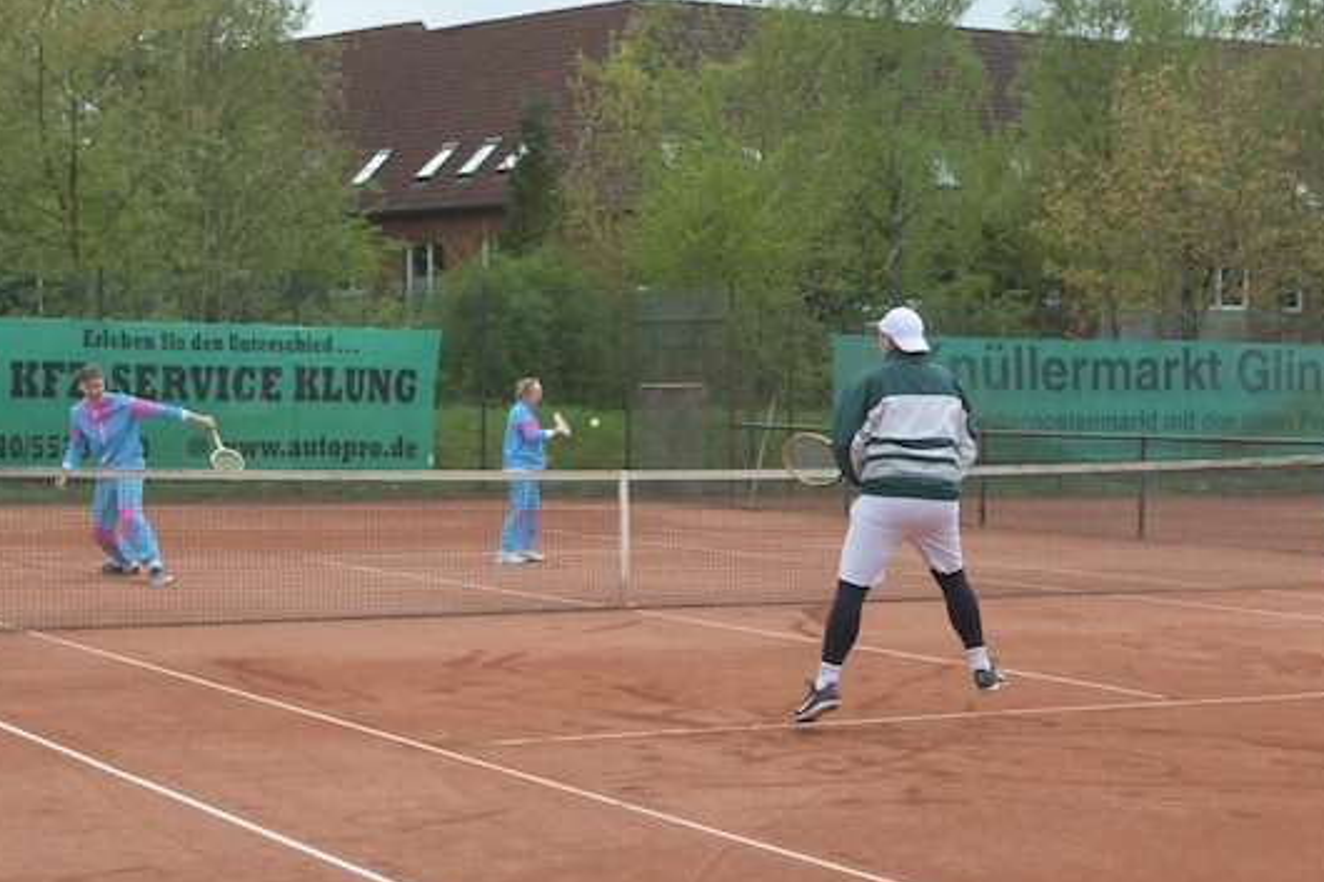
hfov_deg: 26.2
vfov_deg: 17.6
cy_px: 616
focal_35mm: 77
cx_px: 822
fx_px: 2831
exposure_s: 1/500
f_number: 5.6
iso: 200
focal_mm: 34
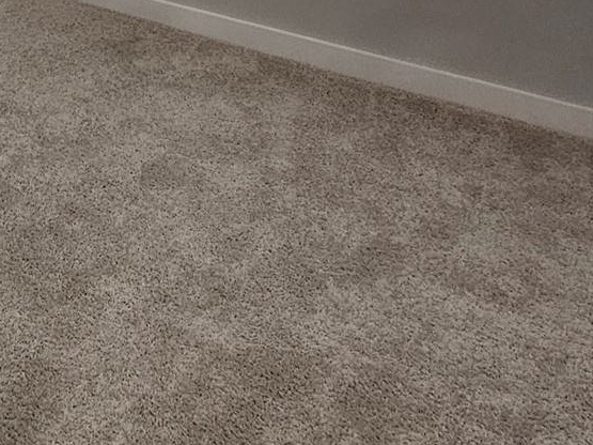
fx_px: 822
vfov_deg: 23.2
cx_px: -106
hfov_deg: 33.0
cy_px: -255
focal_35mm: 48
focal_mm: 2.2
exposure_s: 1/60
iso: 125
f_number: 2.2
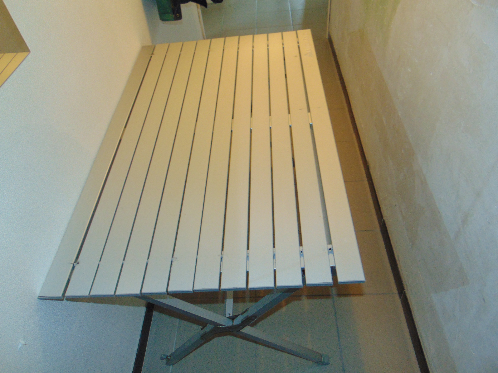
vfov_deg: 54.9
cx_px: 249
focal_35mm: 25
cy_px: 186
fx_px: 360
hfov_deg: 69.4
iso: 200
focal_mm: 4.5
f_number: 3
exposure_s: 1/30
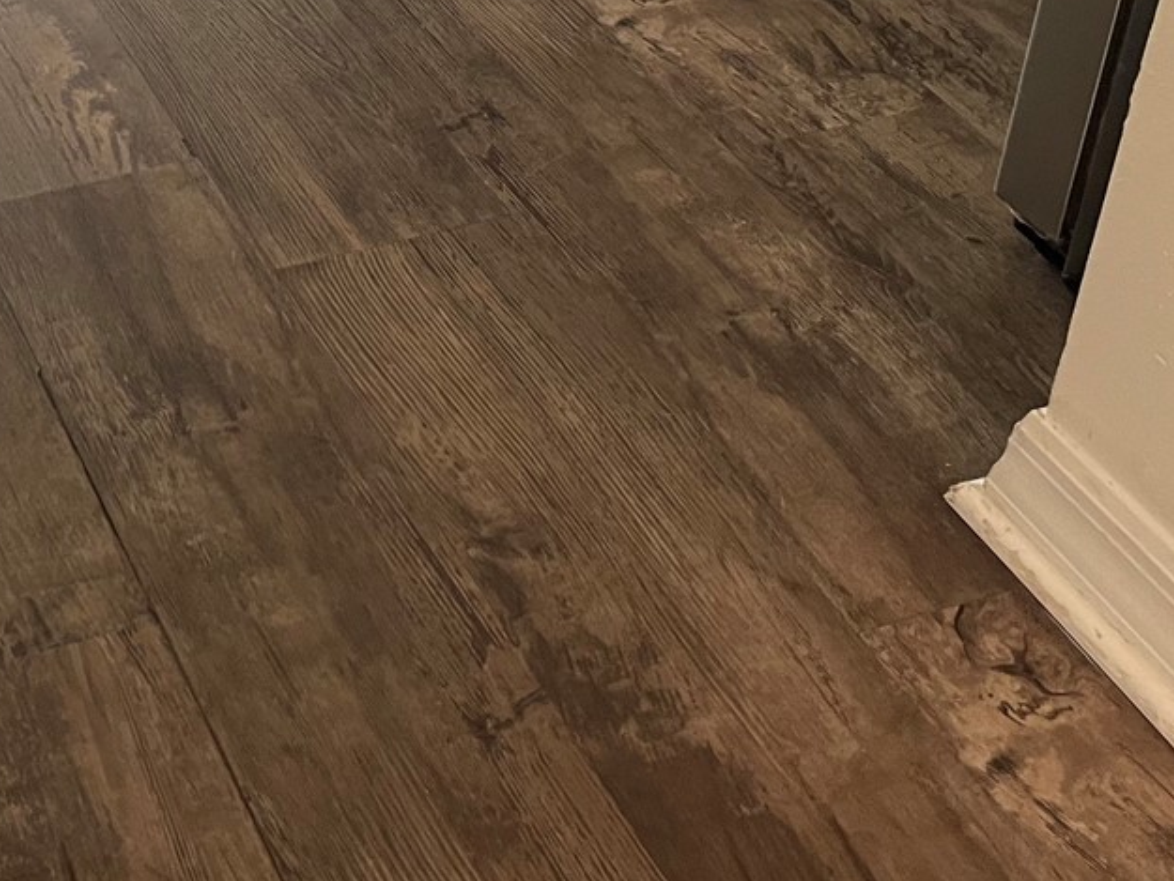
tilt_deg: -31.2
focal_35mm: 64
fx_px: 2171
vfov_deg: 21.7
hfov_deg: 28.2
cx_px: -28
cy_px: -92
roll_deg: +3.0
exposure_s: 1/60
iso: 160
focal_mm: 5.1
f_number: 1.6
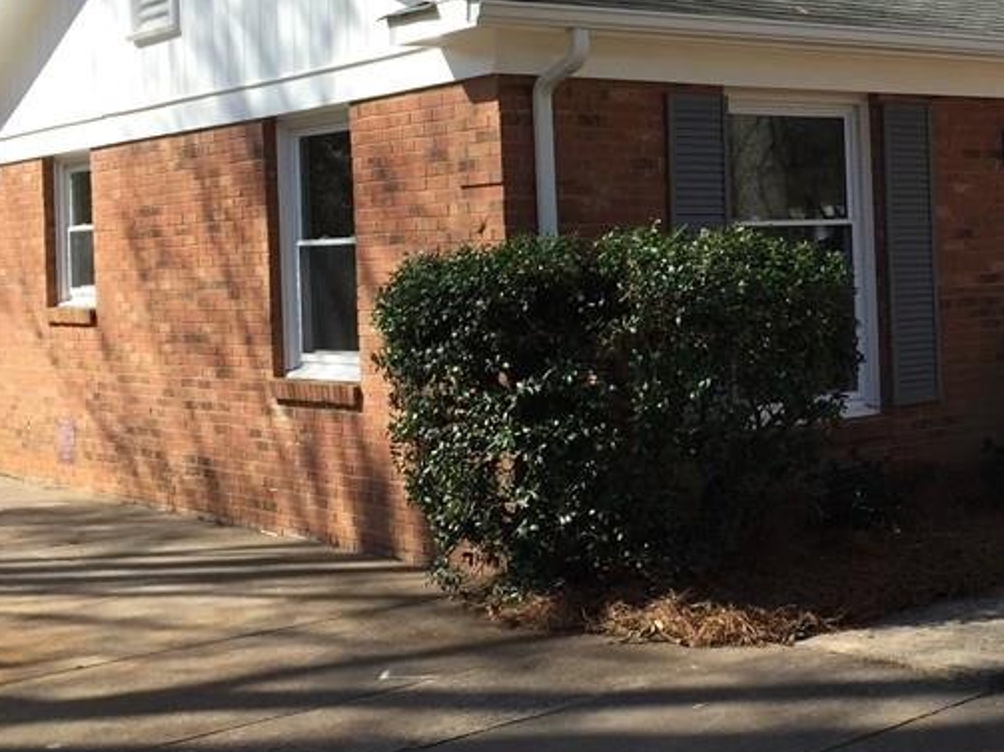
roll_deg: +0.5
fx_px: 1711
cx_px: 820
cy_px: 237
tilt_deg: -0.6
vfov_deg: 24.7
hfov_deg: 31.7
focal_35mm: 59
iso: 32
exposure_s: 1/942
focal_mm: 4.15
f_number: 2.2
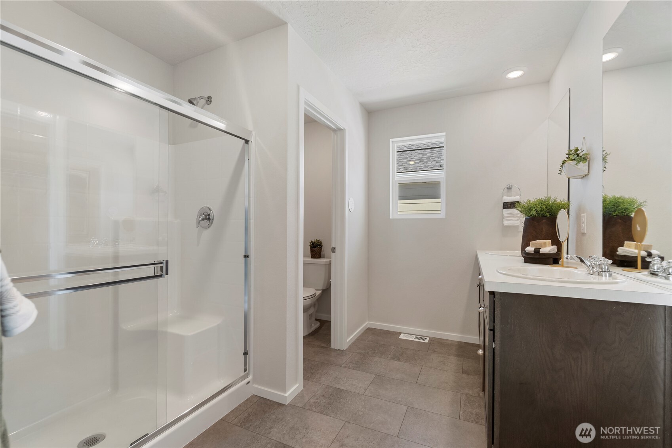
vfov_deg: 77.3
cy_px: 224
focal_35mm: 15
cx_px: 336
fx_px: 280
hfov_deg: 100.4
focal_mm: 10
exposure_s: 1/30
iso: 640
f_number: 4
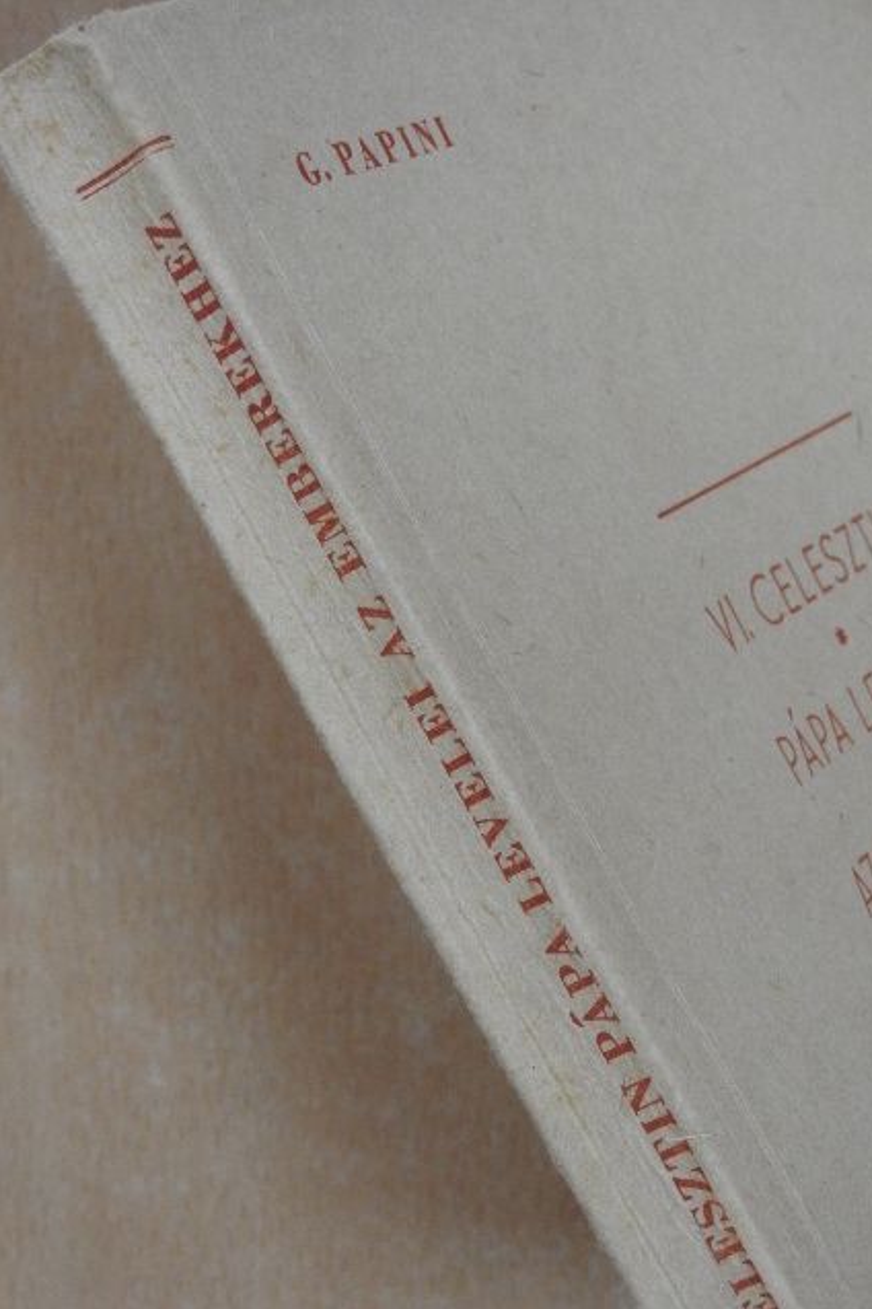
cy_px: 654
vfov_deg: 22.9
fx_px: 3233
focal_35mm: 89
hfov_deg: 15.4
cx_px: 457
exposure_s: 1/25
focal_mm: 15.2
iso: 400
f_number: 5
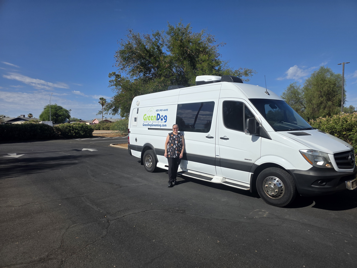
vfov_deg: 58.9
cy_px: 134
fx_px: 237
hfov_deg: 73.9
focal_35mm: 23
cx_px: 178
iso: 80
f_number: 1.7
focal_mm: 6.3
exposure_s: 1/7944
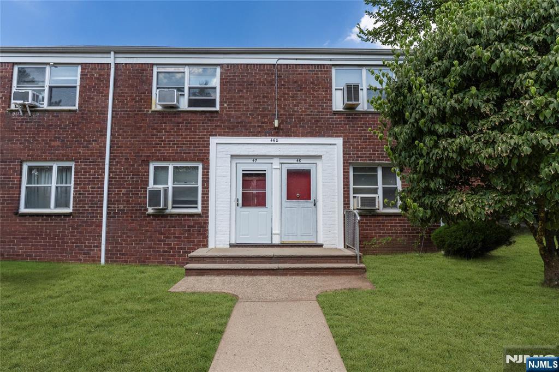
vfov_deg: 62.8
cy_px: 186
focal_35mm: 20
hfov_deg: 85.0
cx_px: 280
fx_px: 305
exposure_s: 1/1500
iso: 800
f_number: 8
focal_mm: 13.1
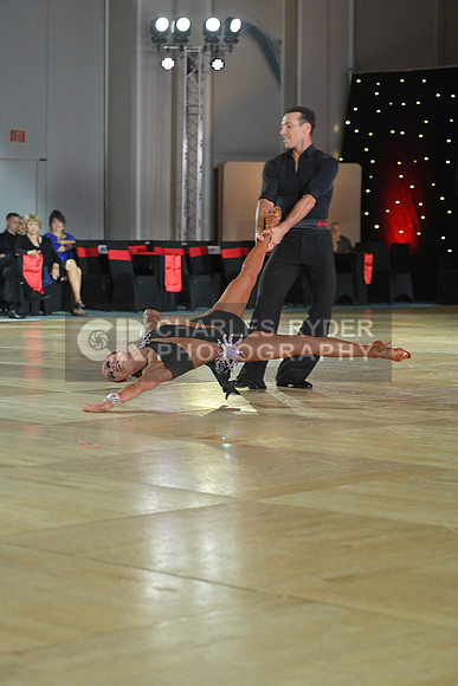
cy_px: 343
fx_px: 1716
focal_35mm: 90
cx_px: 229
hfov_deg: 15.2
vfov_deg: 22.6
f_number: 4
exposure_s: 1/250
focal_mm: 90
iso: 2000
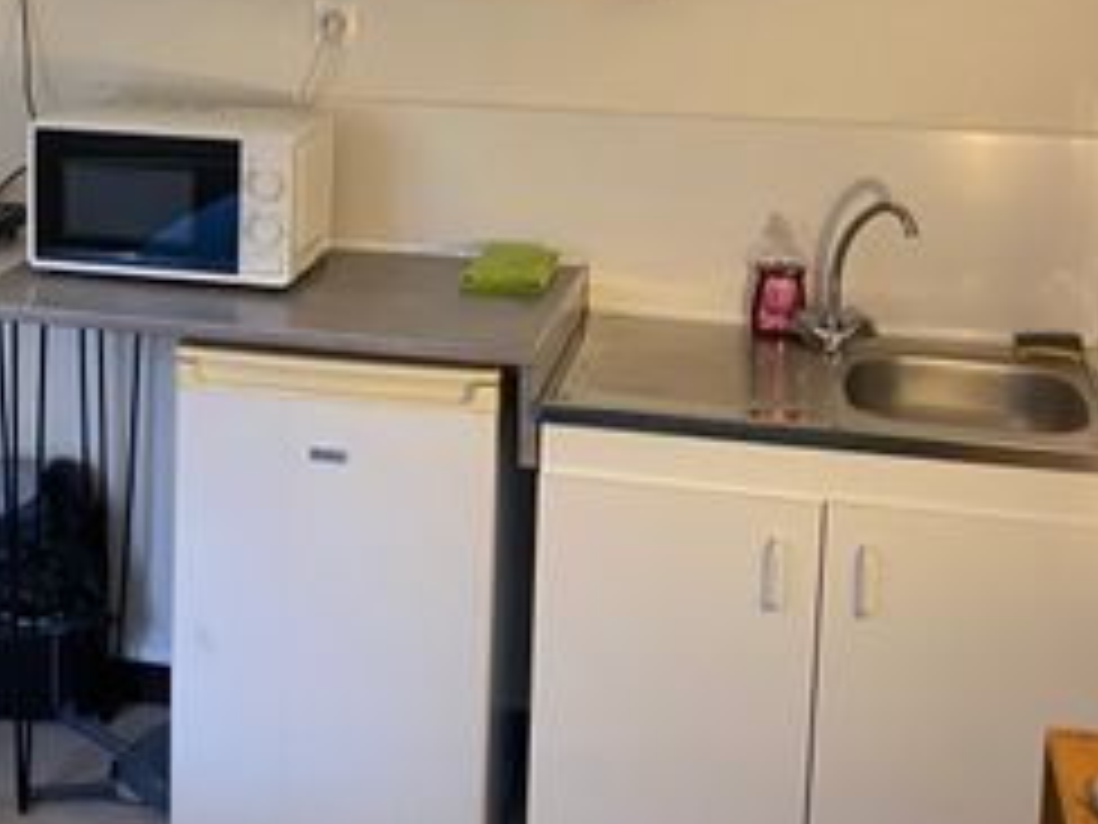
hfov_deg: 29.9
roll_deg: -0.9
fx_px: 2030
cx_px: 297
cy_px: 189
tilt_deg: -8.6
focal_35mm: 64
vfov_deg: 22.7
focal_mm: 4.25
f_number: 1.8
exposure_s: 1/50
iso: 160
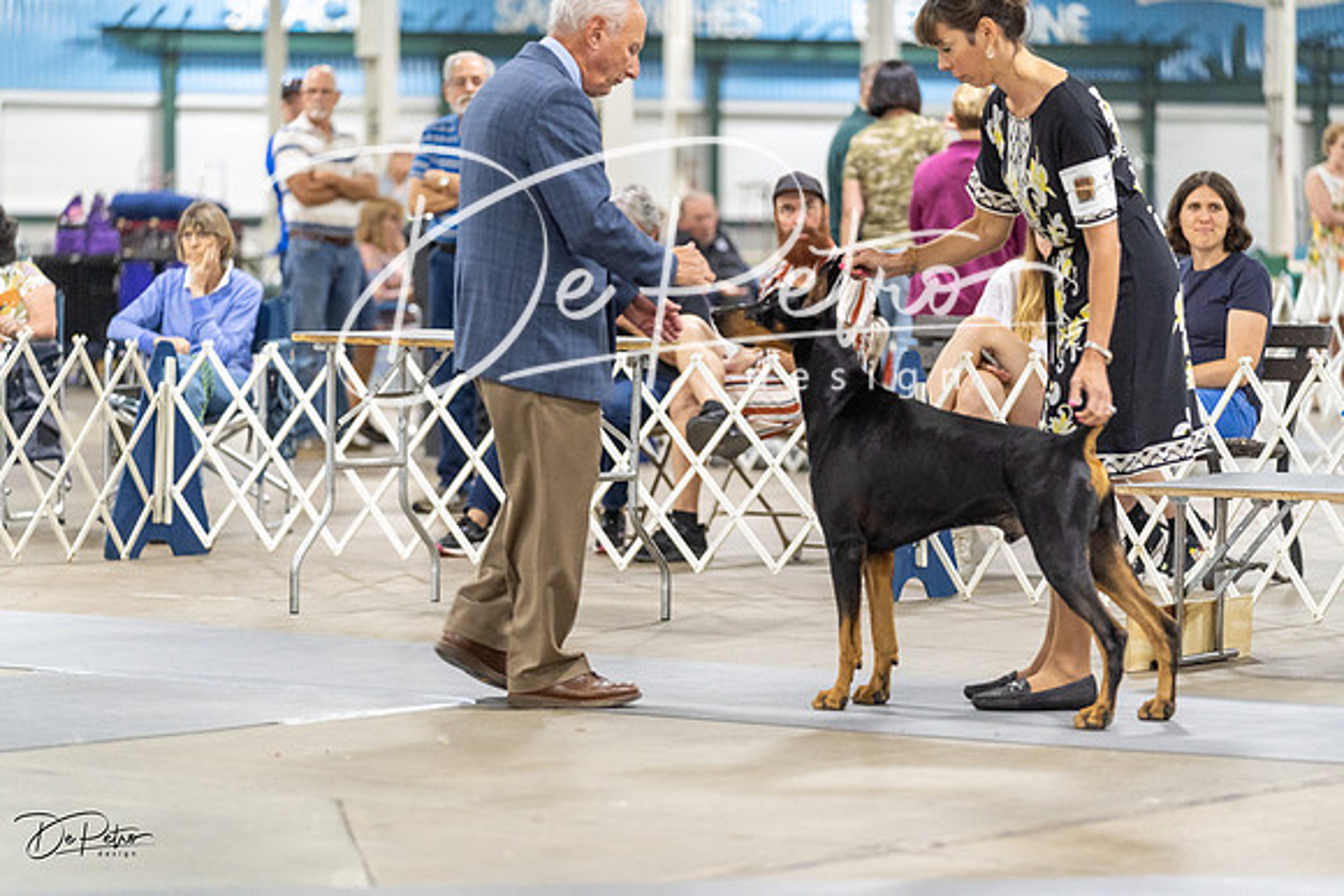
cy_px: 448
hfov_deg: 15.2
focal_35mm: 135
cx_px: 672
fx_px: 5041
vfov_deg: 10.2
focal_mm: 135
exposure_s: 1/160
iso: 3200
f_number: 2.8
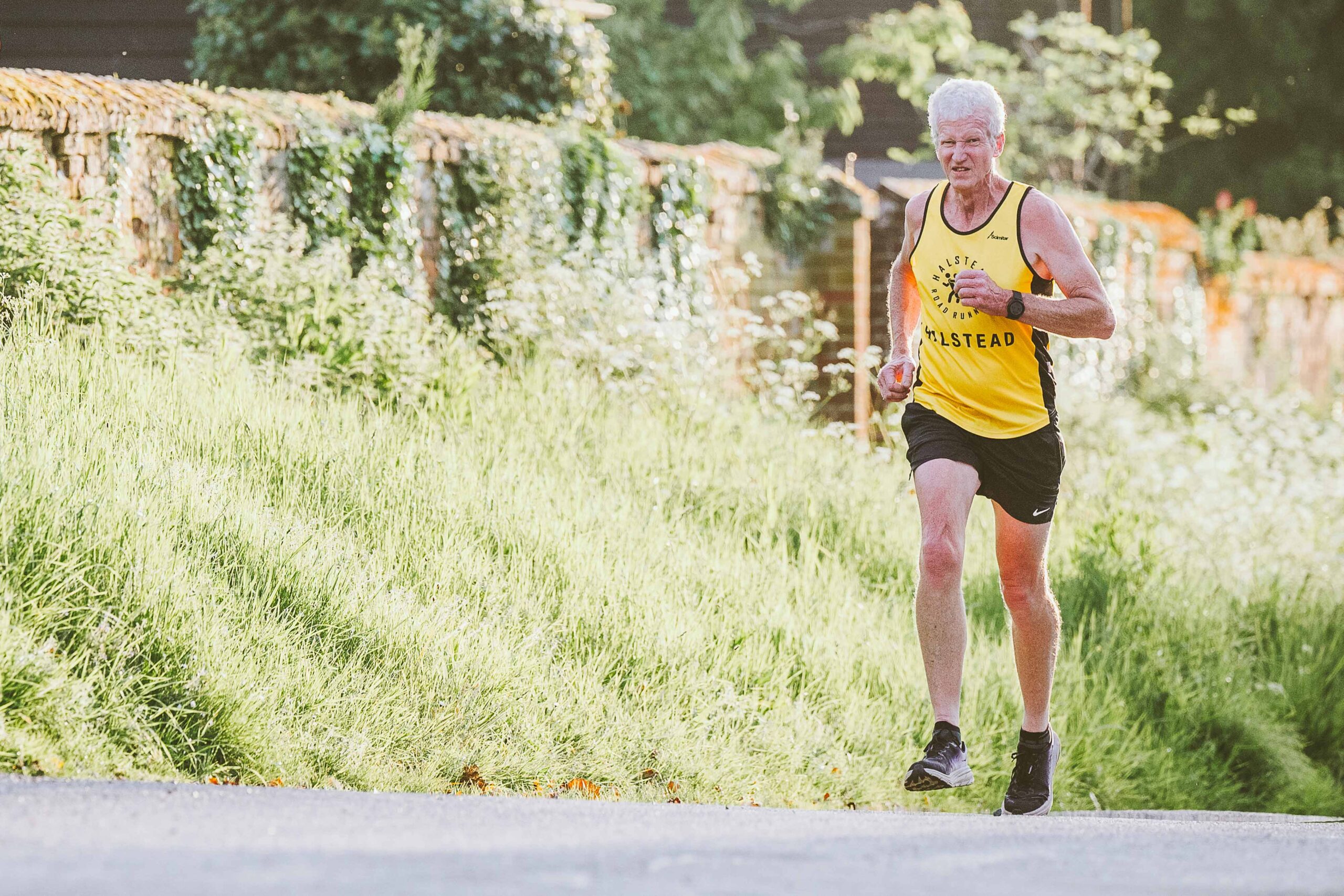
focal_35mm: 300
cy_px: 448
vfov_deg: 4.6
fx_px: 11200
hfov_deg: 6.9
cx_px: 672
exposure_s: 1/1250
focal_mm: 200
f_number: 3.5
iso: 500
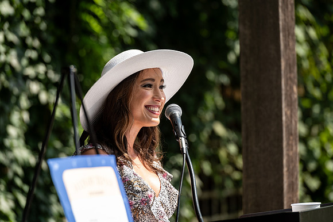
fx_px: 1849
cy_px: 111
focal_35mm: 200
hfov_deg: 10.3
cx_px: 166
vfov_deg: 6.9
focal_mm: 200
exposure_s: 1/320
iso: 100
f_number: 4.5
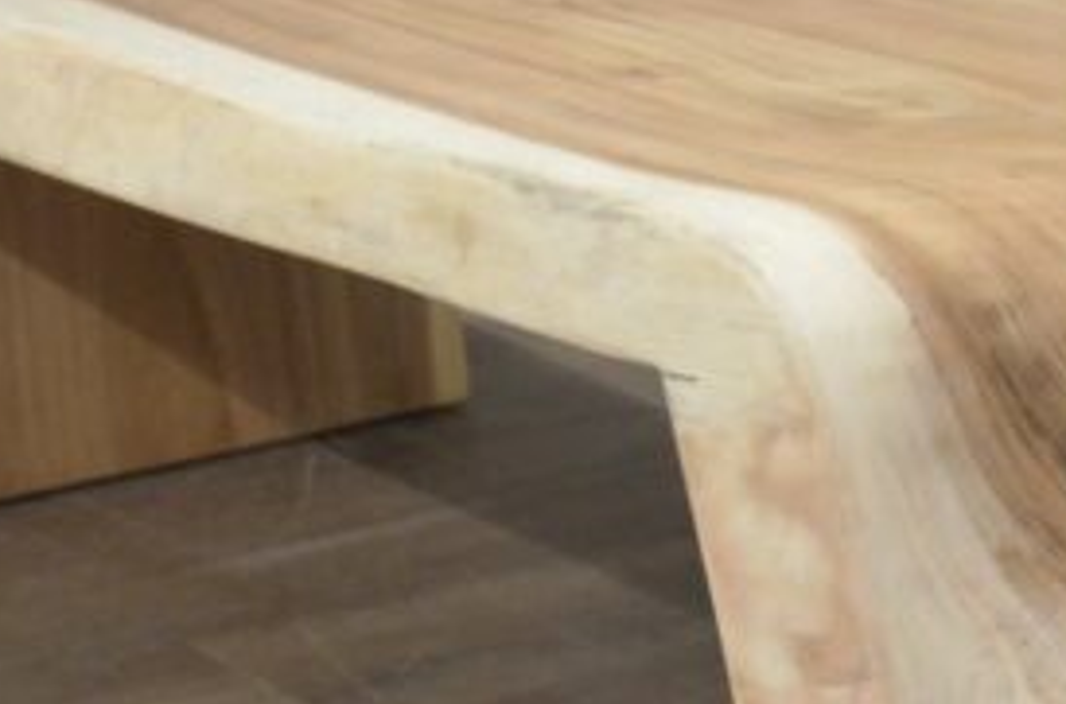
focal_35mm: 149
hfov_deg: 13.8
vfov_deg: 9.1
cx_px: 622
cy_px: 245
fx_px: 4399
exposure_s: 1/30
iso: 3200
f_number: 4.2
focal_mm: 34
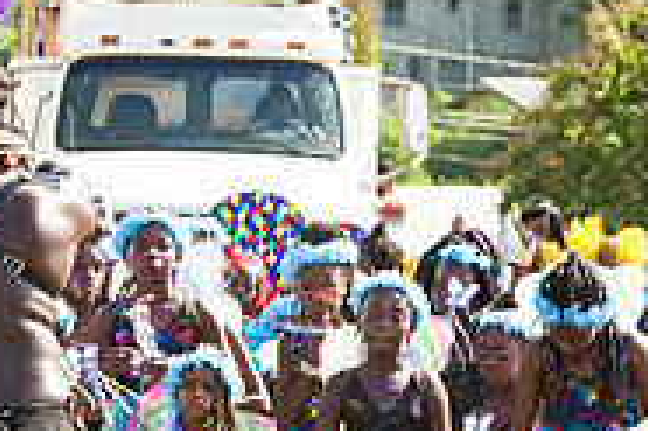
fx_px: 5539
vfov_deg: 4.4
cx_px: 235
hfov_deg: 6.7
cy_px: 431
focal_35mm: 308
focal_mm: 98
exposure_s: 1/200
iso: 100
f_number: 6.3
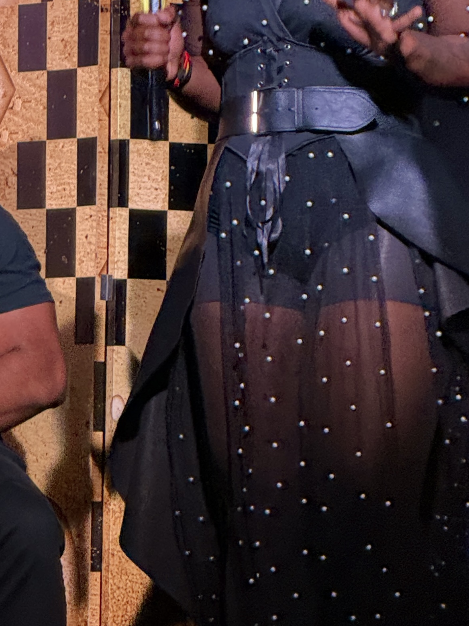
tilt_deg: +2.3
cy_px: 274
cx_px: 24
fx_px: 5493
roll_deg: -2.0
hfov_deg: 4.9
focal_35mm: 304
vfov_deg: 6.5
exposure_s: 1/60
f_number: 2.8
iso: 640
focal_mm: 15.66
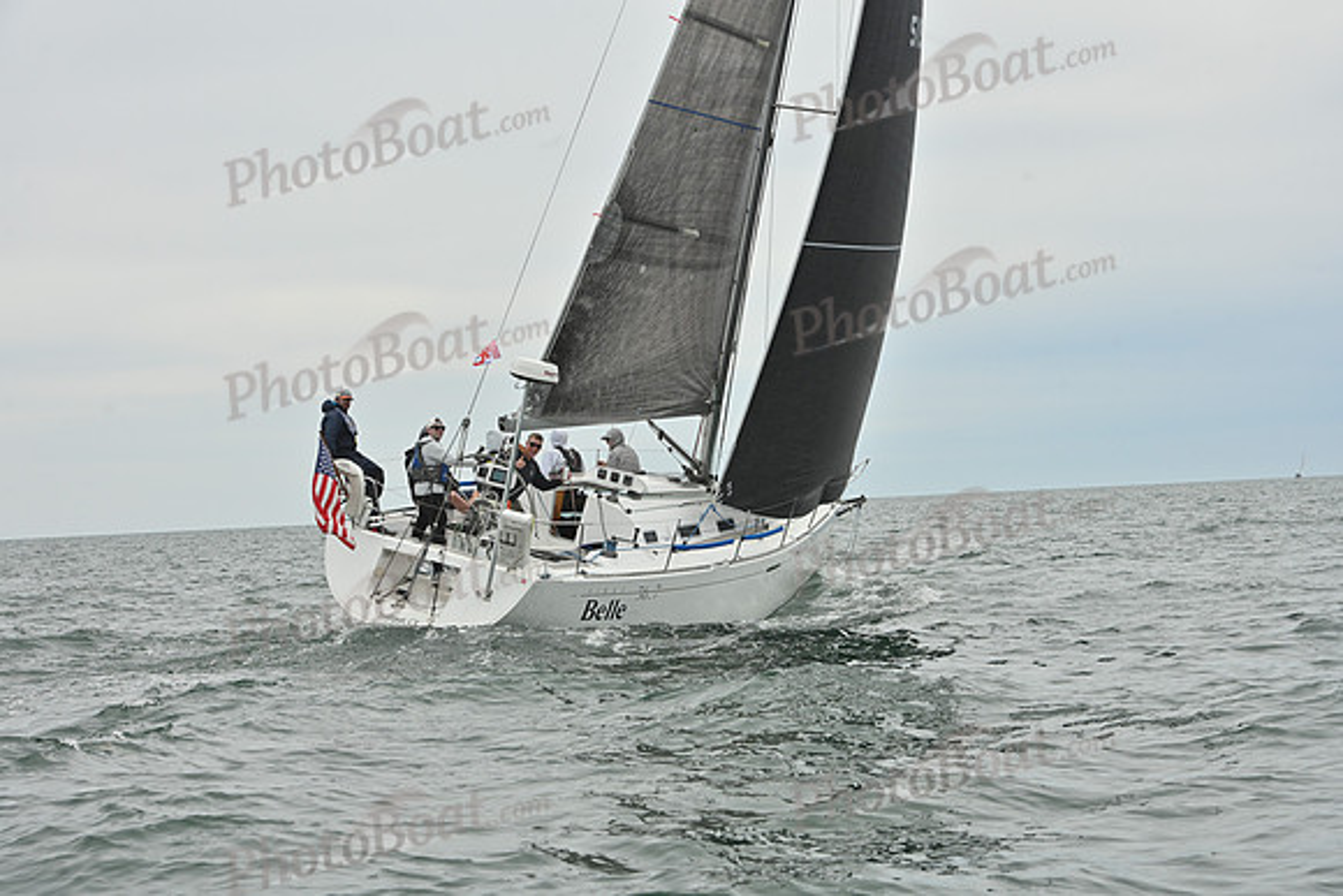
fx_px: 3358
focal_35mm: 90
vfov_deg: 15.2
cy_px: 448
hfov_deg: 22.6
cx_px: 672
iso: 320
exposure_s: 1/1250
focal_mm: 90
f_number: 9
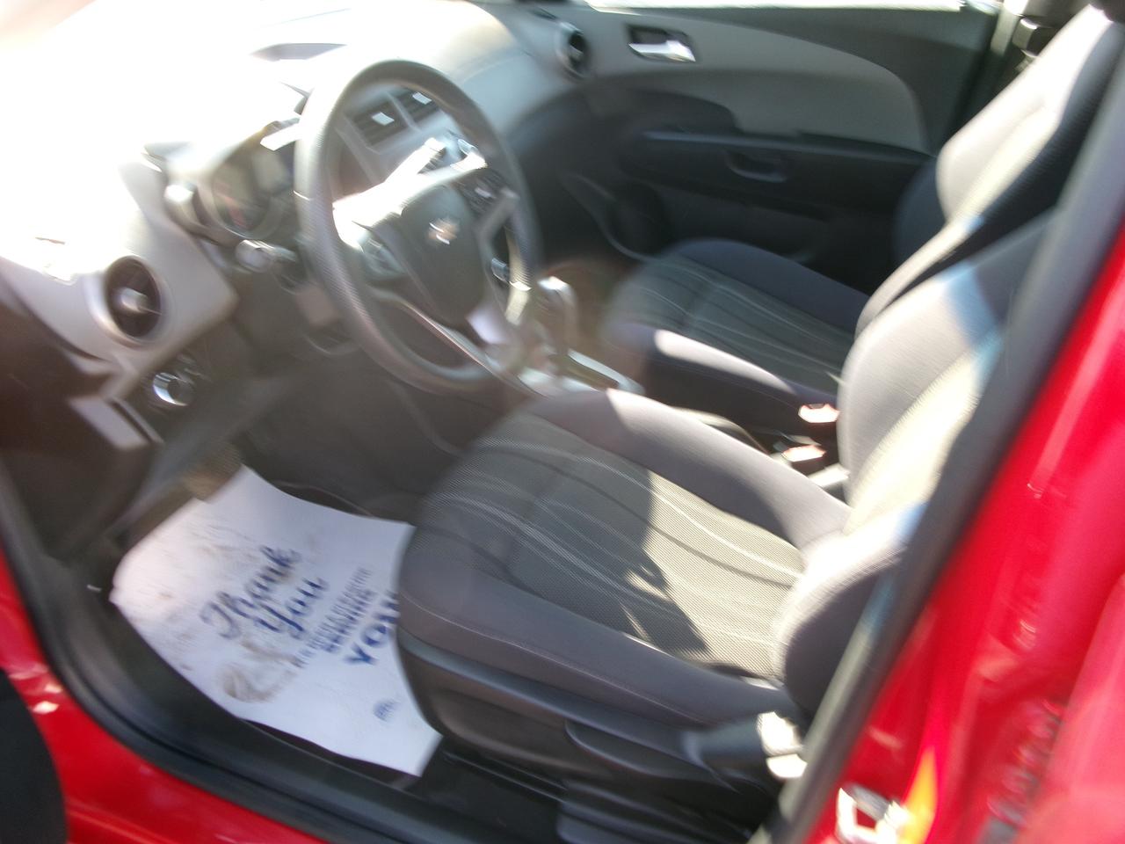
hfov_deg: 63.4
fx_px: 910
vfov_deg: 49.7
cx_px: 562
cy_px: 422
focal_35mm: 28
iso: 100
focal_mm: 5.1
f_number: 3.9
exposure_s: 1/34
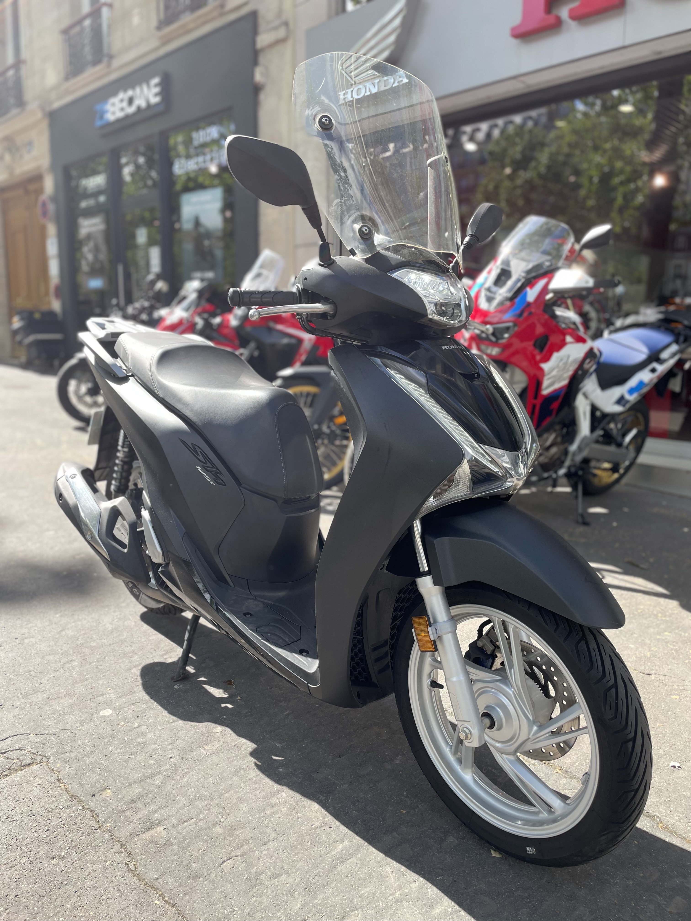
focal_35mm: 26
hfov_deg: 53.1
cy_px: 460
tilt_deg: -8.3
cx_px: 346
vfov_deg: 67.3
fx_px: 692
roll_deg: -0.9
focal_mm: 4.2
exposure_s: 1/461
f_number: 1.6
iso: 50
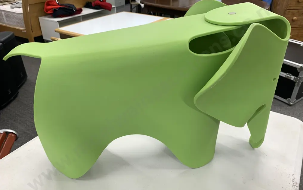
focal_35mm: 28
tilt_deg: -31.8
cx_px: 153
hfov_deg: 66.5
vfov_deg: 44.5
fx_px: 231
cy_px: 96
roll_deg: -0.2
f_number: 1.8
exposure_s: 1/100
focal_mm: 4.25
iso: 100
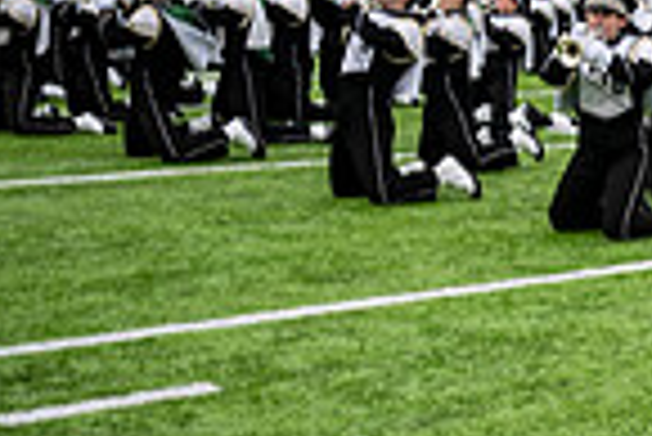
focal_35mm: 96
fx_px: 1740
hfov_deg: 18.1
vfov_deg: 14.2
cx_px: 1061
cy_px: 375
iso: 100
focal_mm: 24
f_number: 2.8
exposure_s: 1/500
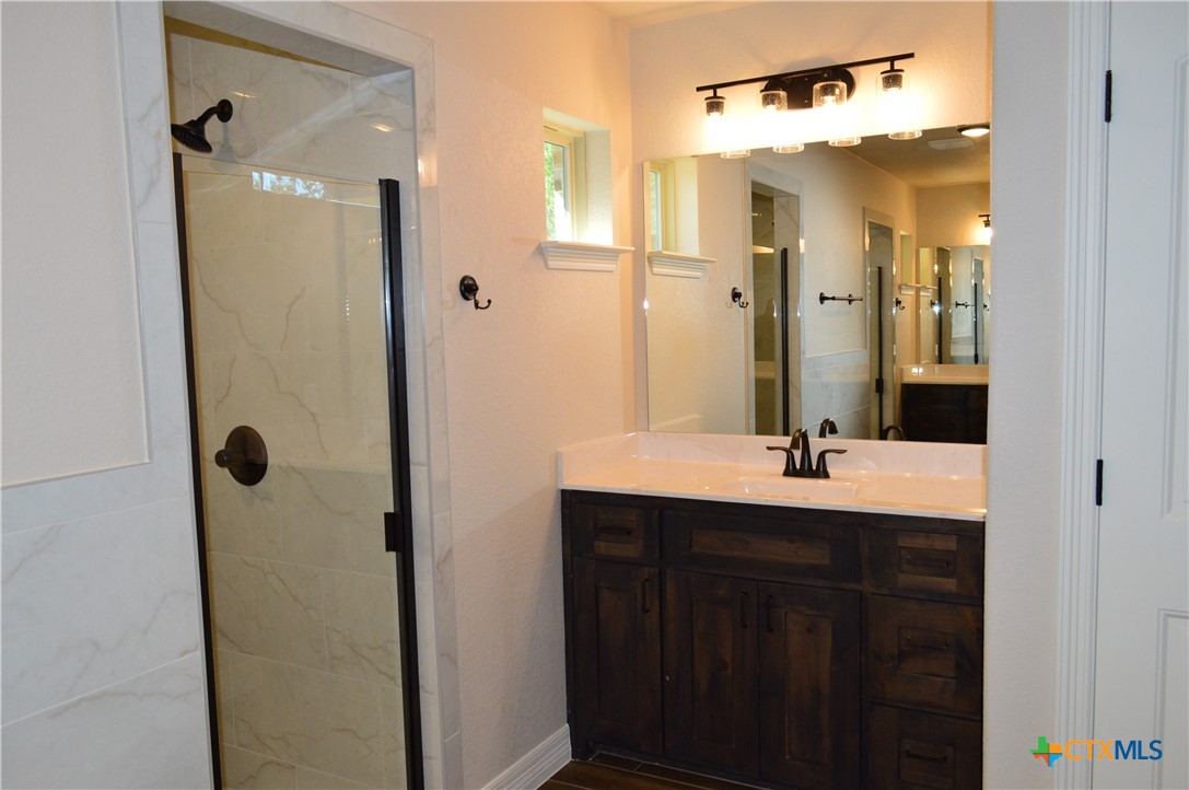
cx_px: 594
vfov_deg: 47.8
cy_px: 395
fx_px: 891
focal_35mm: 27
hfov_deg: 67.4
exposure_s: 1/200
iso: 800
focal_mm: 18
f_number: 5.6
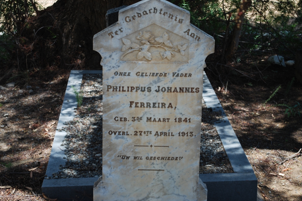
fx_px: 700
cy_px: 102
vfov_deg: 16.4
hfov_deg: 24.3
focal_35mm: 84
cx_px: 151
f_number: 5.6
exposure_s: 1/125
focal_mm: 55
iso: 100
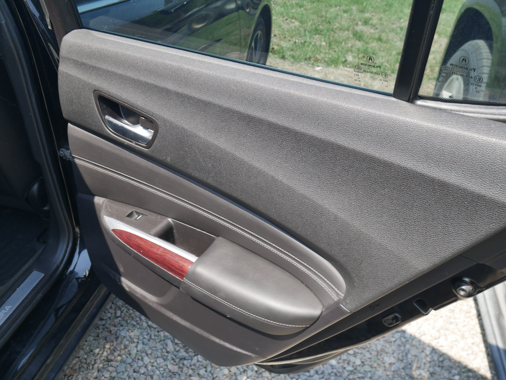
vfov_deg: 44.2
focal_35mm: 32
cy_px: 190
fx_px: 468
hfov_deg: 56.8
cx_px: 253
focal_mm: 16
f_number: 5.6
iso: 200
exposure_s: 1/200
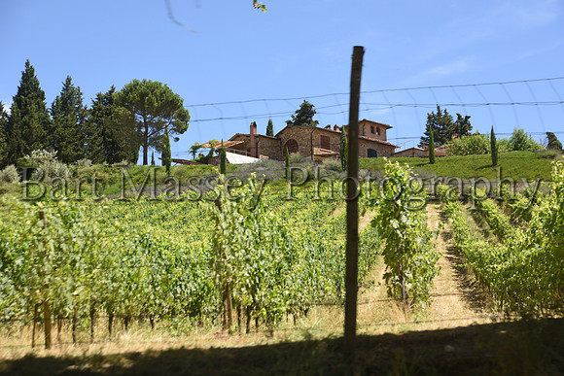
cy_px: 188
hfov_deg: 27.0
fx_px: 1175
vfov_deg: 18.2
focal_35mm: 75
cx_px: 282
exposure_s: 1/320
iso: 220
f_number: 7.1
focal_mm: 75
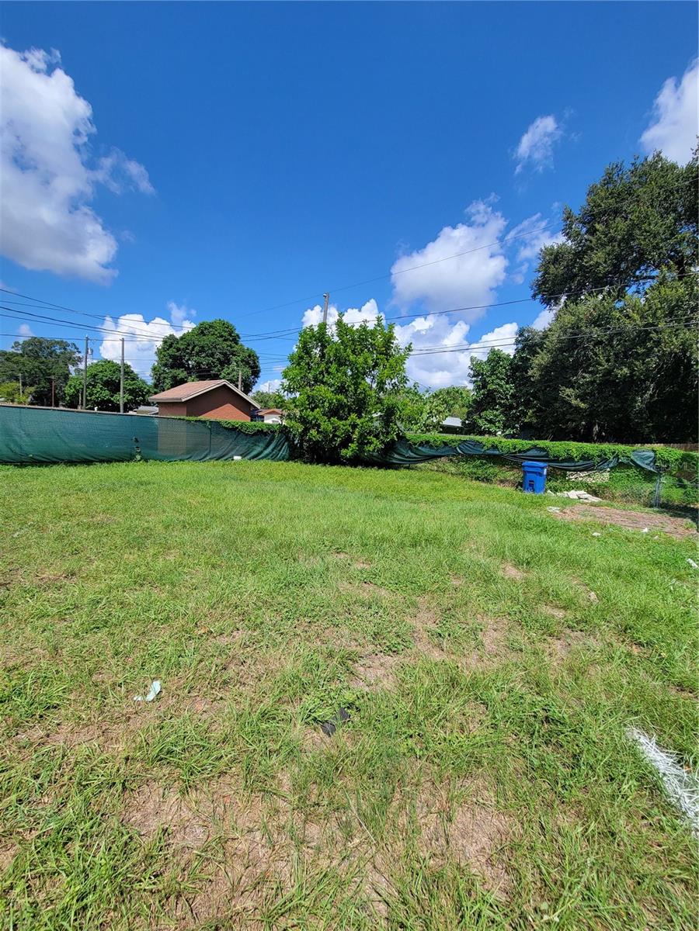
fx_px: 350
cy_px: 466
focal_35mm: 13
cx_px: 350
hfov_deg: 89.9
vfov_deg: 106.2
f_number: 2.2
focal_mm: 2.2
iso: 50
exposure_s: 1/1468
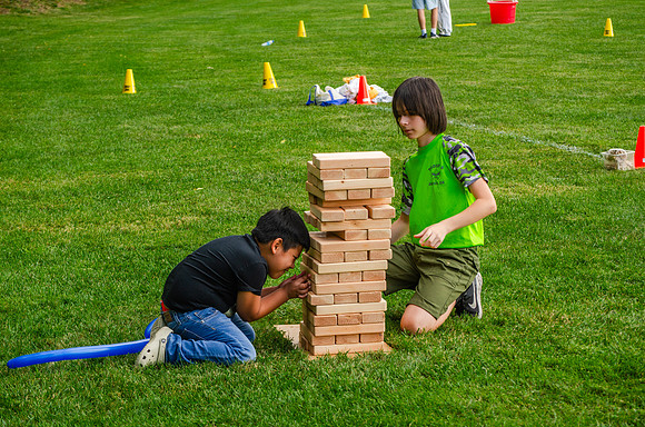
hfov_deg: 19.5
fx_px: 1877
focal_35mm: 105
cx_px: 322
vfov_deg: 13.0
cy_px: 214
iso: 200
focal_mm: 70
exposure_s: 1/200
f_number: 7.1
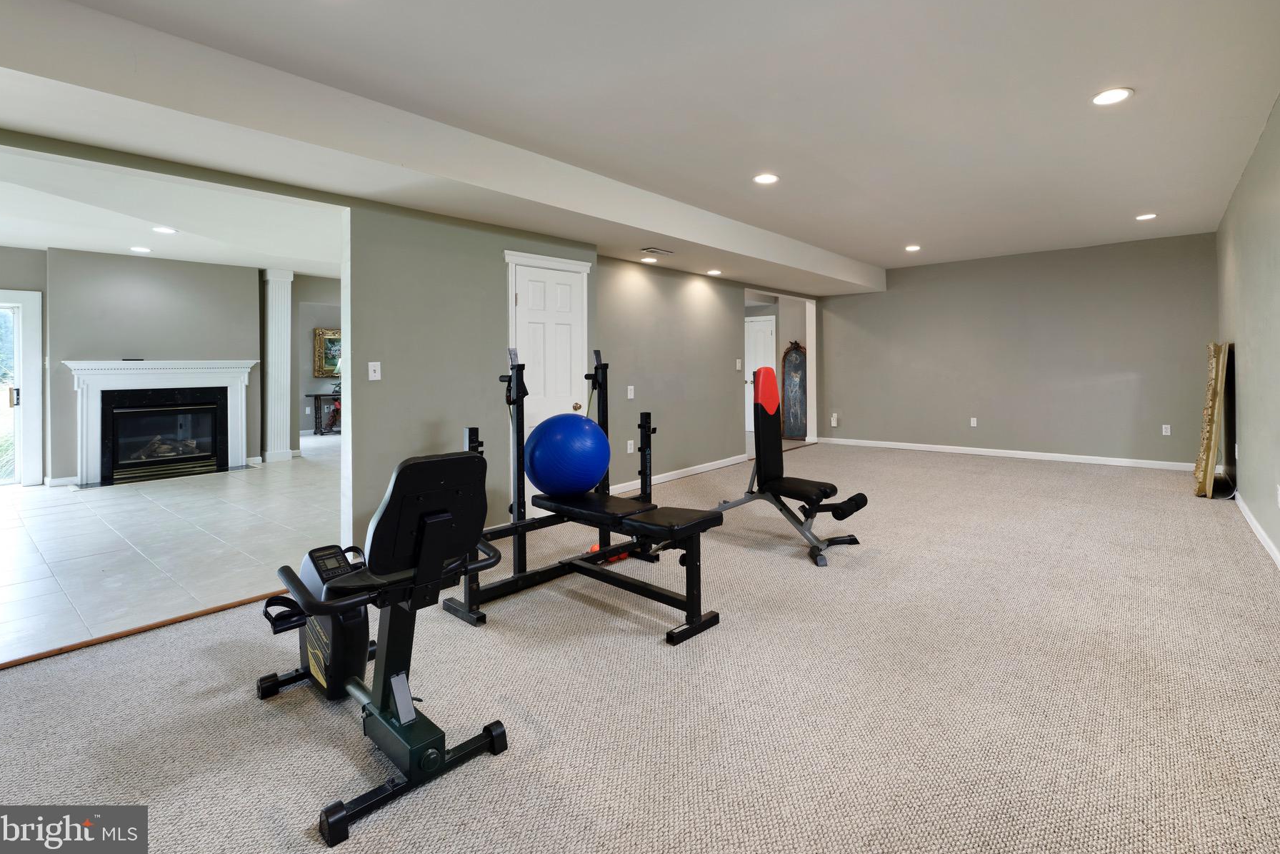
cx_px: 721
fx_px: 569
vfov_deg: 73.4
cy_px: 369
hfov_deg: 96.2
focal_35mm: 16
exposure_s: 1/13
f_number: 9
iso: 400
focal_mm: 14
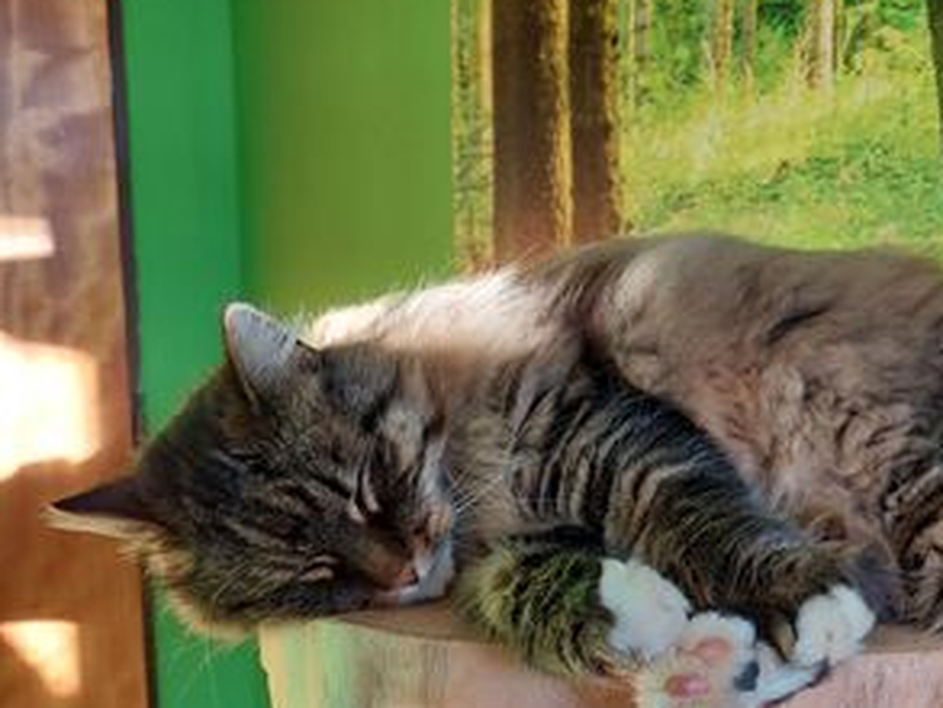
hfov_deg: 45.0
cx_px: 637
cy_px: 555
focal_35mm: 41
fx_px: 1117
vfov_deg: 34.2
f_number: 1.8
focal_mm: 5.23
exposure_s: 1/50
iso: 80
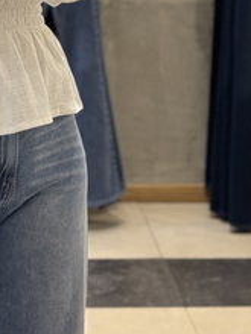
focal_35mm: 126
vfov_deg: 15.1
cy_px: -60
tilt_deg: -15.9
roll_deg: +1.2
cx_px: -49
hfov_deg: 11.5
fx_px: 1218
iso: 80
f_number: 1.6
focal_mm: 5.96
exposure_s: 1/50
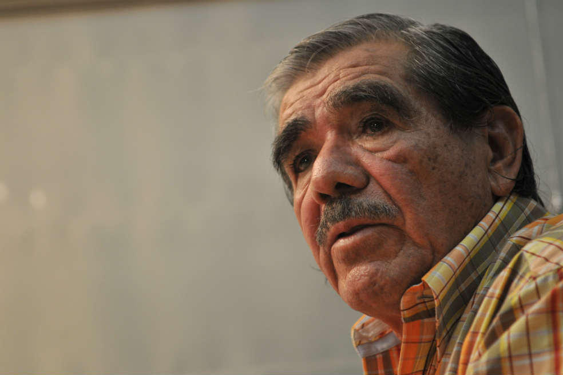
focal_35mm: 82
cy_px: 188
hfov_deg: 24.6
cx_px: 282
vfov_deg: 16.5
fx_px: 1290
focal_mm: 55
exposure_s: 1/80
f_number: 2.8
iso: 640
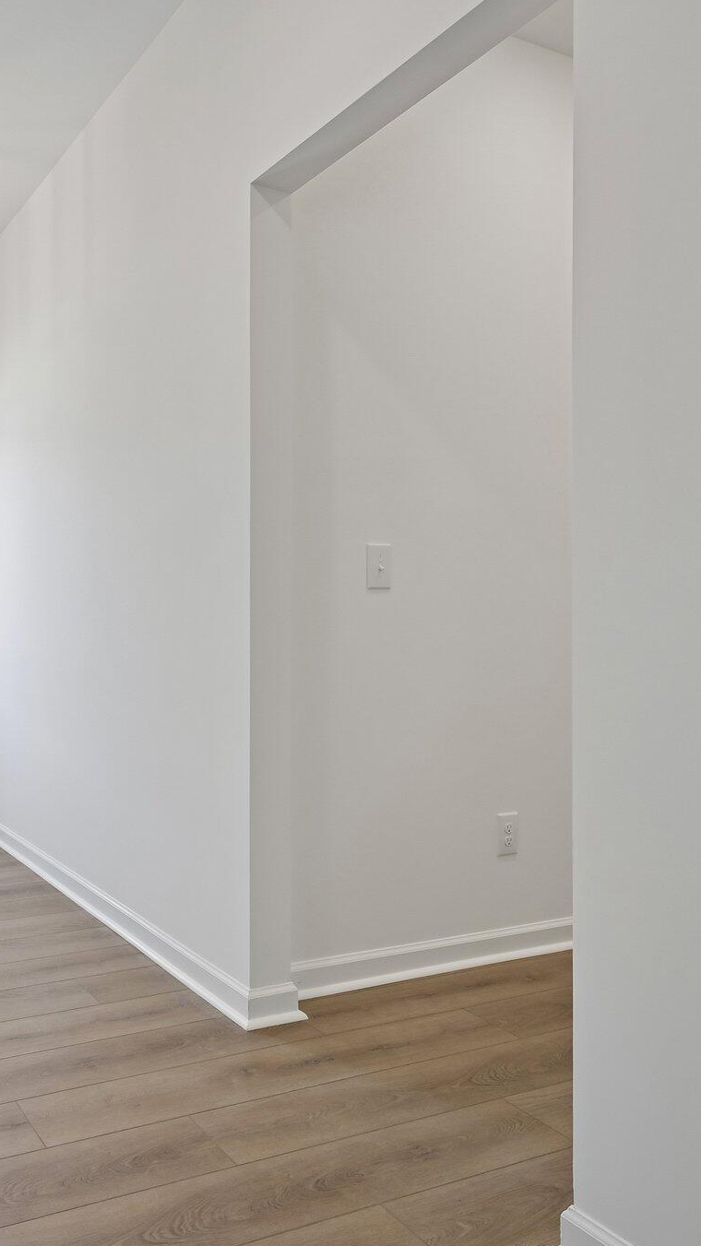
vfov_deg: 69.9
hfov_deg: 39.4
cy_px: 626
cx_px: 54
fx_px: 892
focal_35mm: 27
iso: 160
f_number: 8
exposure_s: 1/20
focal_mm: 17
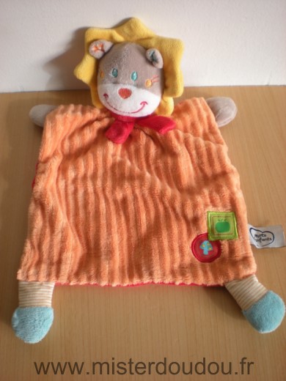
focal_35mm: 38
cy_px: 190
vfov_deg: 49.0
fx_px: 419
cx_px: 143
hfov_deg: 37.7
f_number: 3.1
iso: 99
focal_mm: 6.3
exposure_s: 1/59
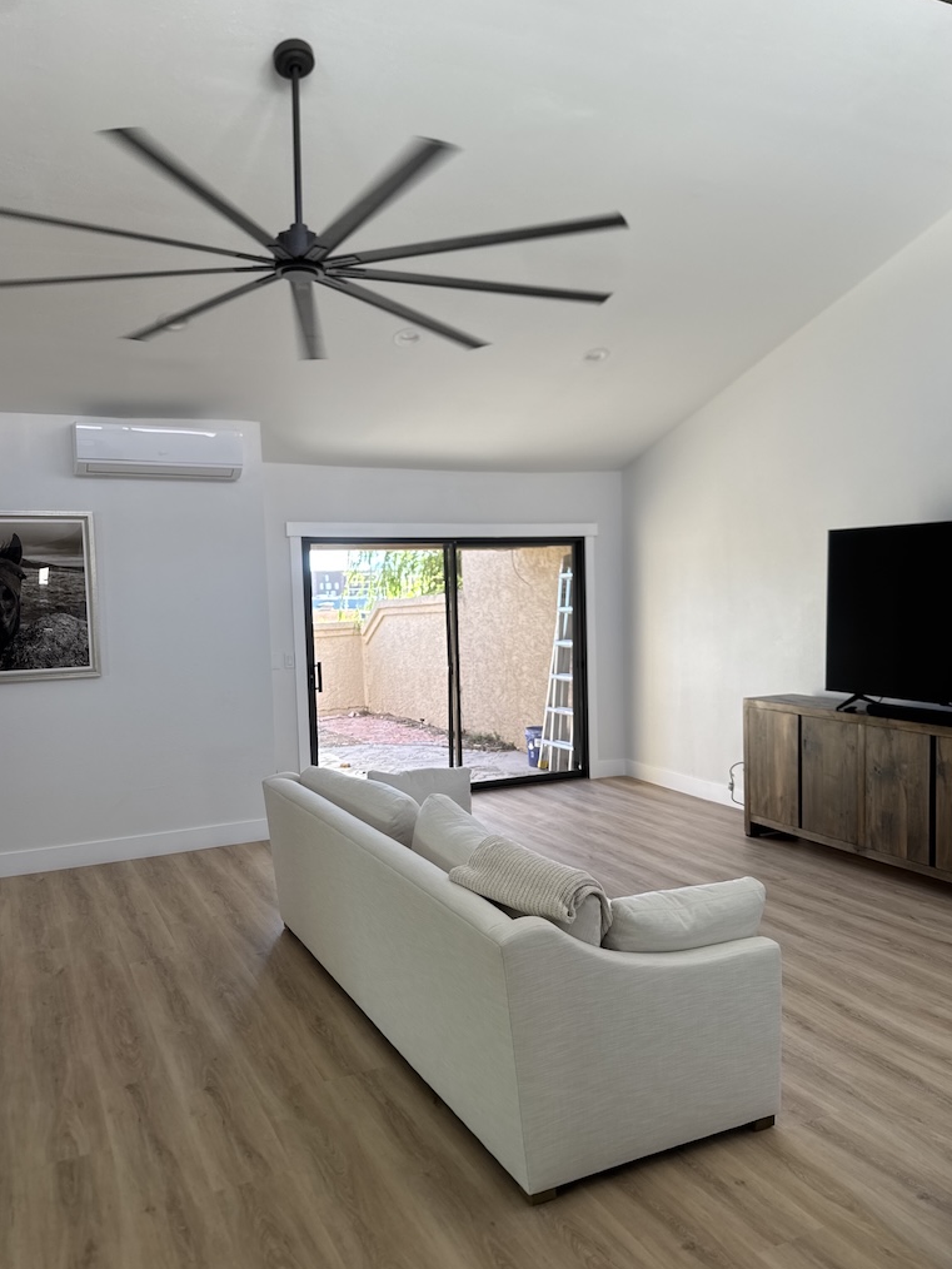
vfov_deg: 67.3
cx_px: 448
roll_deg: +1.7
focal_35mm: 26
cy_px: 643
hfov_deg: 53.1
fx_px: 953
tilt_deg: -1.9
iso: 50
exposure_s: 1/132
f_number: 1.78
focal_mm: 6.76
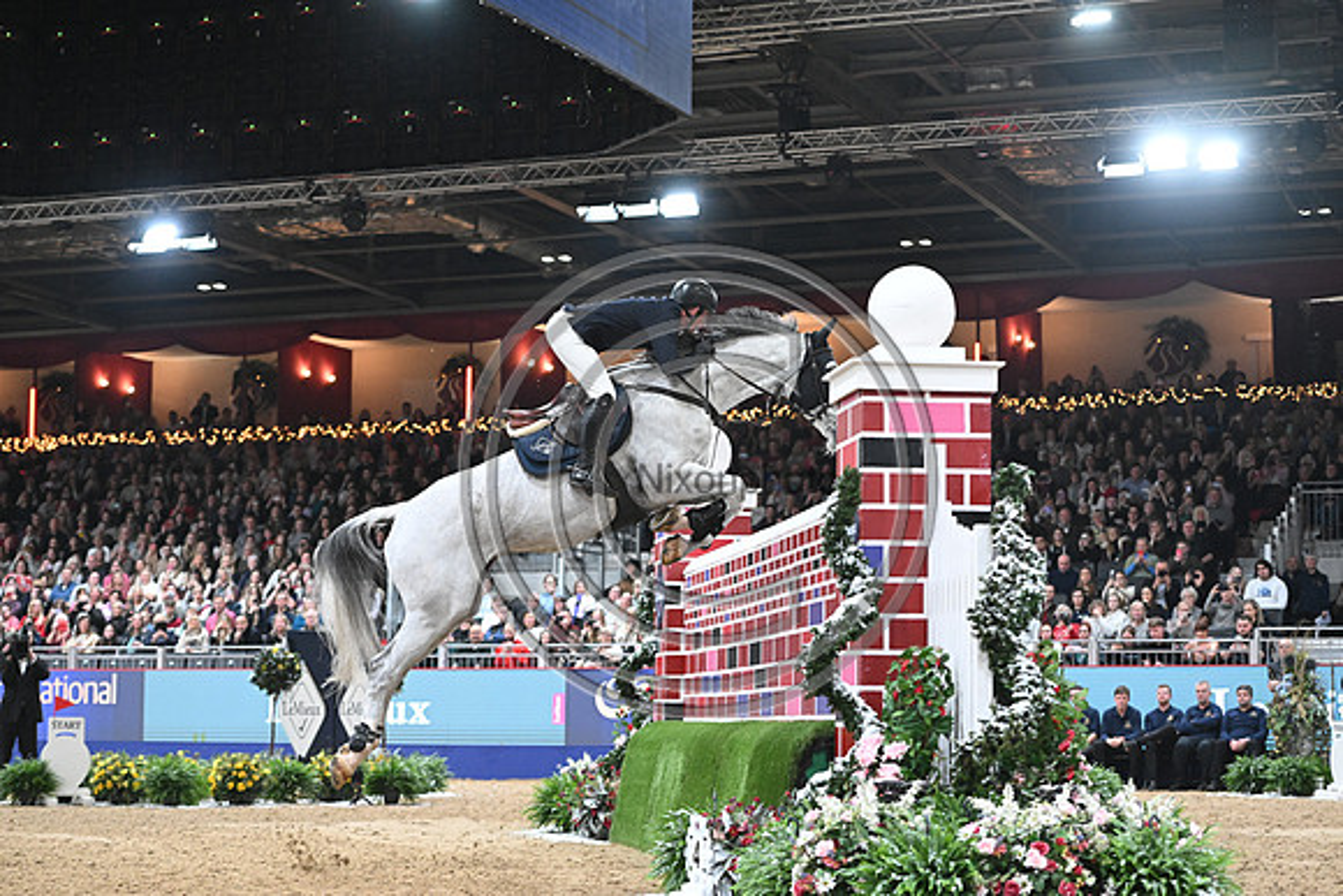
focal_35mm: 70
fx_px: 2612
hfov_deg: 28.8
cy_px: 448
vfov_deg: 19.5
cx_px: 672
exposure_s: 1/640
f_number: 3.5
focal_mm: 70
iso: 6400
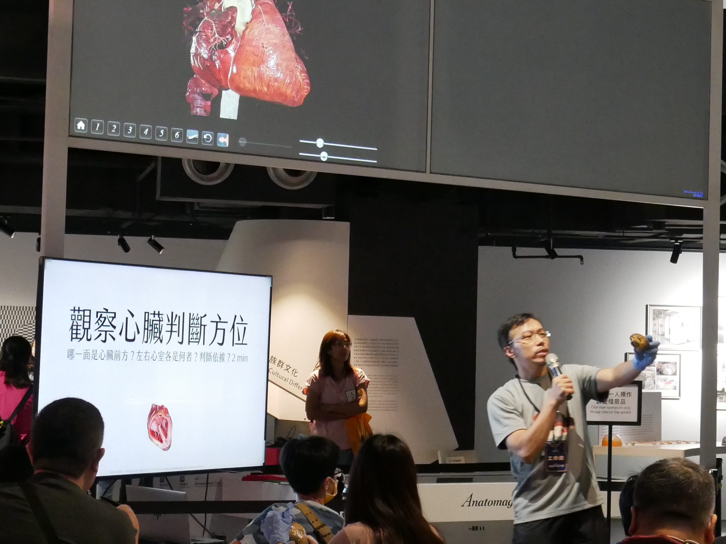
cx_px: 363
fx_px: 1930
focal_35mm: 92
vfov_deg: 16.1
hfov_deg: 21.3
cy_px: 272
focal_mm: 23
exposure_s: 1/60
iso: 3200
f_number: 4.9
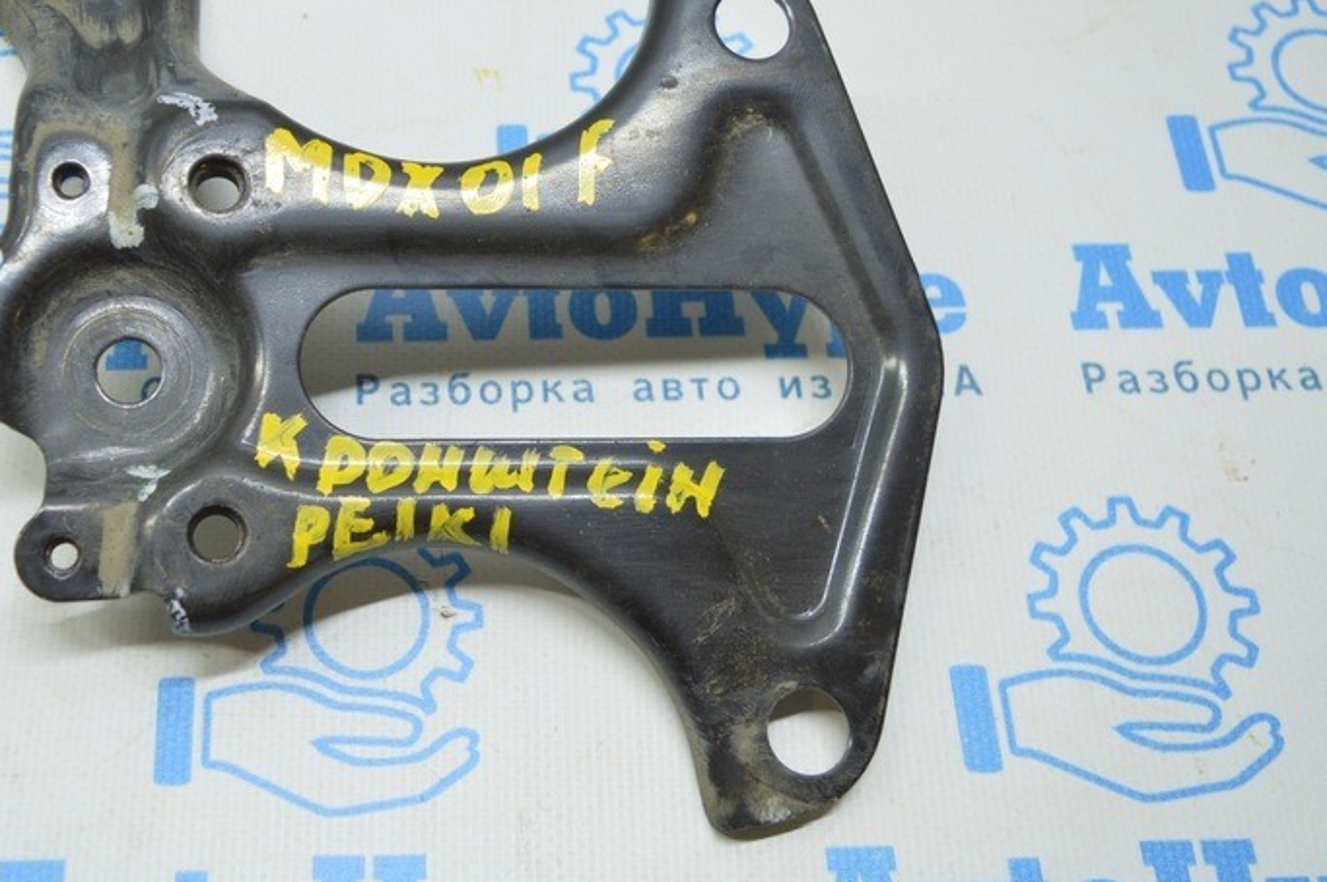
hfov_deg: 42.4
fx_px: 1657
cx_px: 342
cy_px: 362
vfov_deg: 29.7
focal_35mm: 45
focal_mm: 20
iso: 400
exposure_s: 1/60
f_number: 3.5
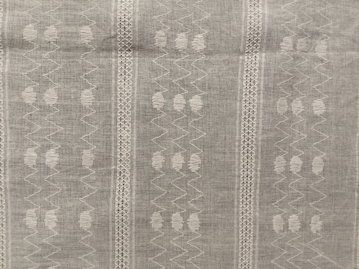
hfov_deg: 67.3
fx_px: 270
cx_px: 180
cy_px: 134
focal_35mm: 26
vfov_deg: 53.1
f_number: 2
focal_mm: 2.78
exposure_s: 1/100
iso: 100
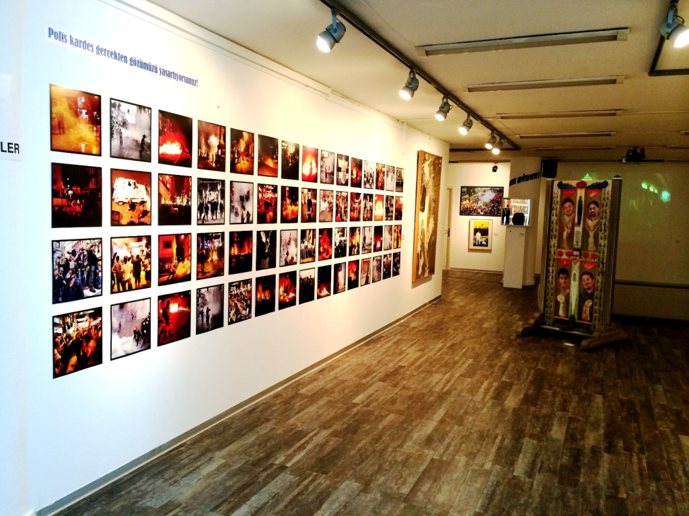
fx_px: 597
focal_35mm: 30
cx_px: 344
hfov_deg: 60.0
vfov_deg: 46.8
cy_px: 258
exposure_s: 1/33
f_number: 2.2
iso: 160
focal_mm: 4.12
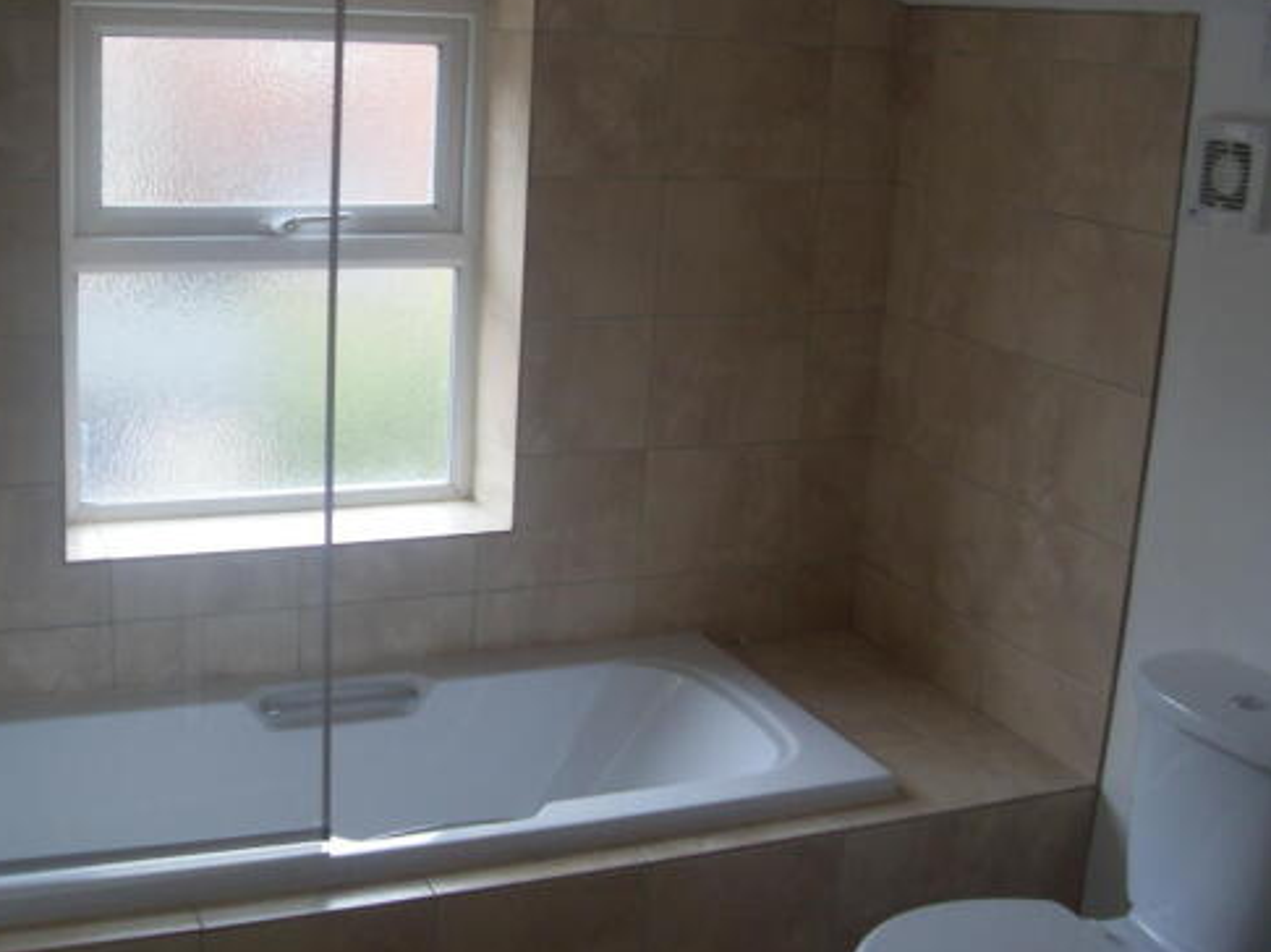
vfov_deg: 34.3
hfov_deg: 44.6
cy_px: 446
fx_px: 1541
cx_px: 519
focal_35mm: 42
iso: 100
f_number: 2.8
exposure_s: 1/60
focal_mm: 6.3
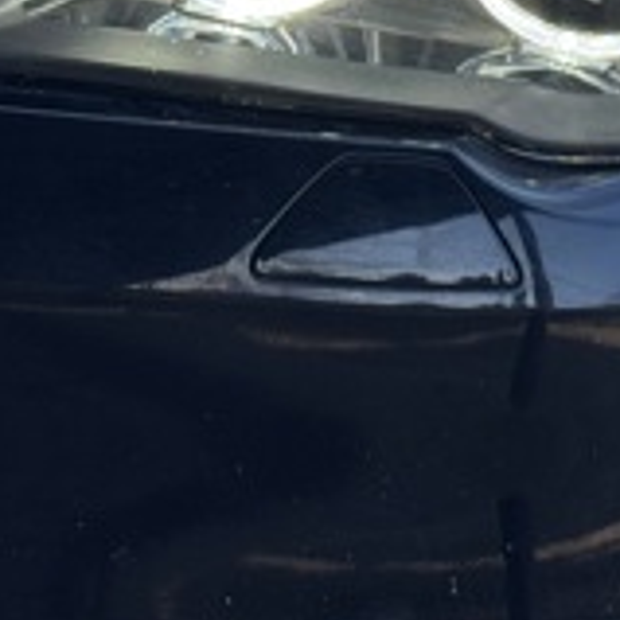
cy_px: -252
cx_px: 417
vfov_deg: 10.0
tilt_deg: -10.3
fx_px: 3465
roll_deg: -10.2
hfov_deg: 10.2
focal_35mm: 171
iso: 80
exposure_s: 1/995
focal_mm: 6.76
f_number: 1.78
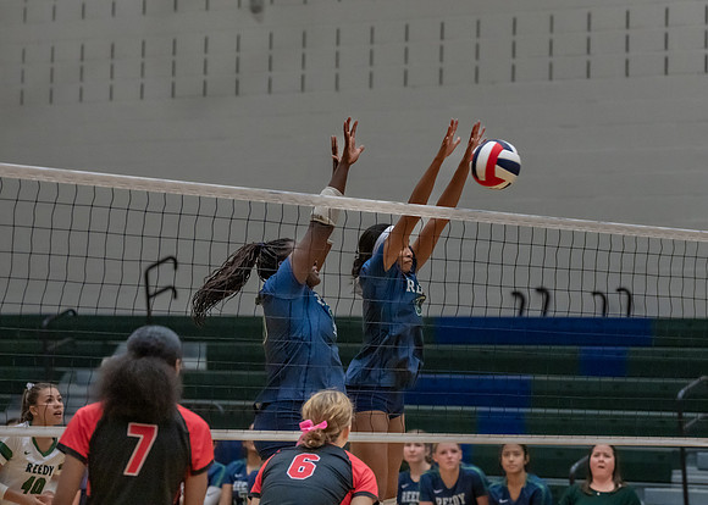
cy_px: 140
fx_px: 3324
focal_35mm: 165
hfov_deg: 12.2
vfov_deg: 8.7
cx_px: 431
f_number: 2.8
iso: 2500
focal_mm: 109
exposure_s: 1/1000
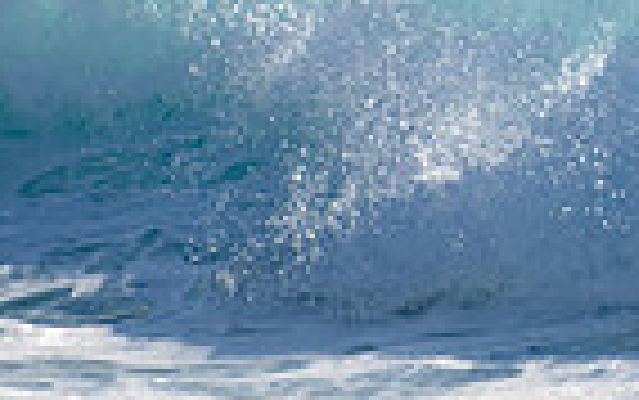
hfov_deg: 0.8
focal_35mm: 2497
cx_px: 1026
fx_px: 43519
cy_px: -366
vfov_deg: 0.5
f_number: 5.6
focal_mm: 400
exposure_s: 1/2000
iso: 250
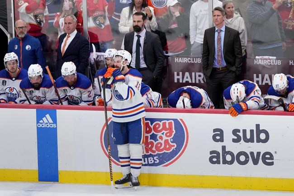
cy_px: 98
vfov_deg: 3.4
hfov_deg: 5.2
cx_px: 147
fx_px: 3266
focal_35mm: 400
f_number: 3.5
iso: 3200
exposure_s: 1/1250
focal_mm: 400
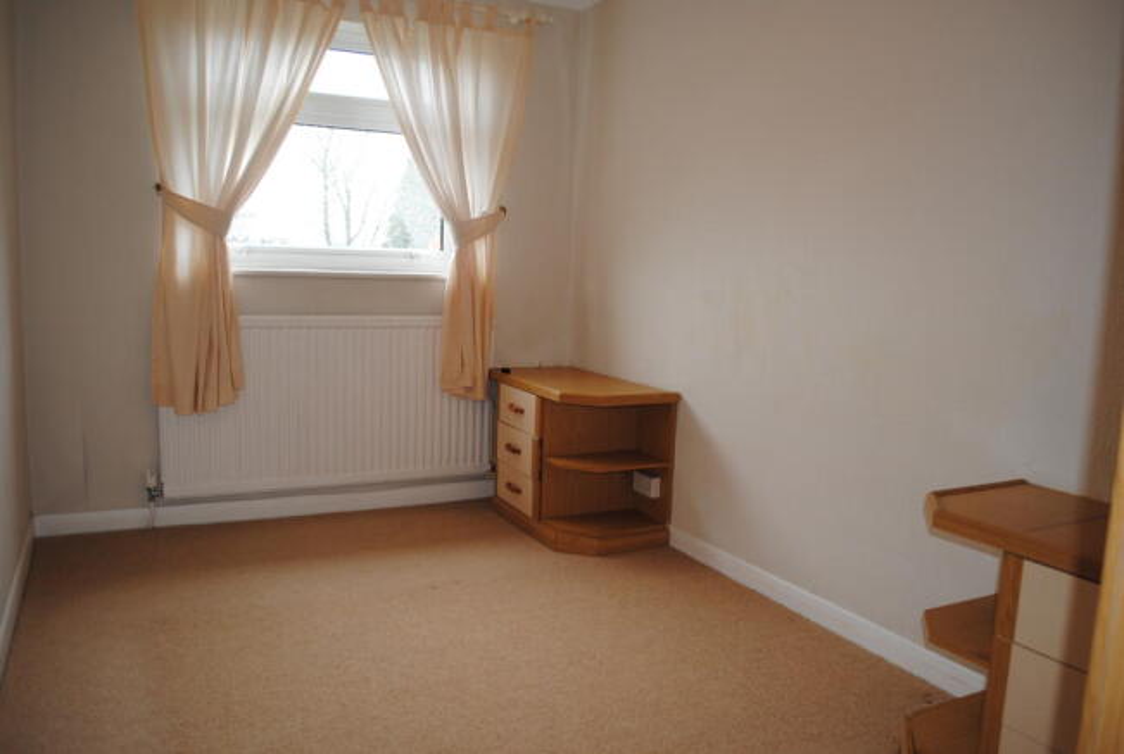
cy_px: 377
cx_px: 562
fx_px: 845
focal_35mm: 27
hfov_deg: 67.3
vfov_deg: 48.1
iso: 200
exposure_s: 1/60
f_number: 3.5
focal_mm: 18
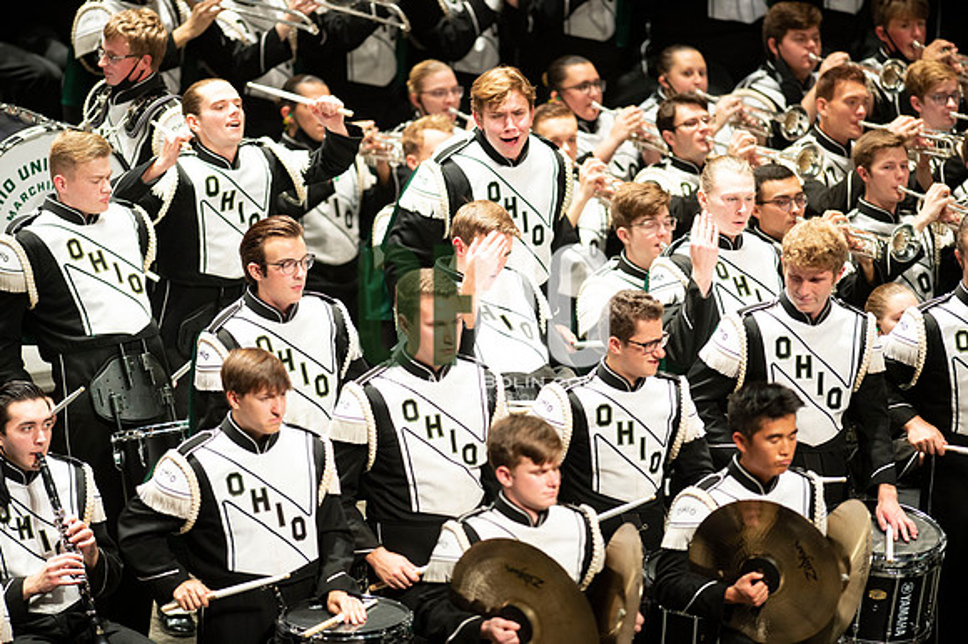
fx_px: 8062
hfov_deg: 6.9
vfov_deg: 4.6
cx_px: 484
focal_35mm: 300
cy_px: 322
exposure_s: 1/500
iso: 3200
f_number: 2.8
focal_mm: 300
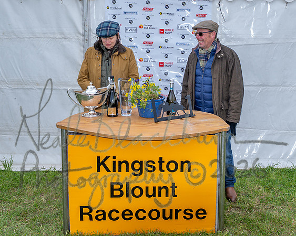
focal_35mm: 40
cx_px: 204
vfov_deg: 37.0
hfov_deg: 44.9
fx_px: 351
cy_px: 88
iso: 50
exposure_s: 1/200
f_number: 5
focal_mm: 19
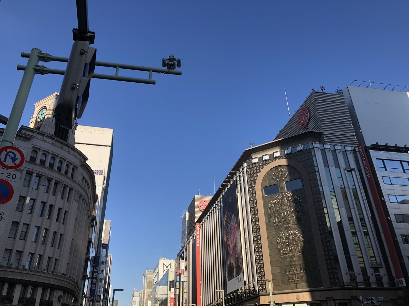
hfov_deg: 63.4
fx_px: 331
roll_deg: +1.4
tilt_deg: +30.7
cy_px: 153
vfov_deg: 49.7
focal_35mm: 28
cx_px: 204
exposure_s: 1/1297
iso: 20
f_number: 1.8
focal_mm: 3.99
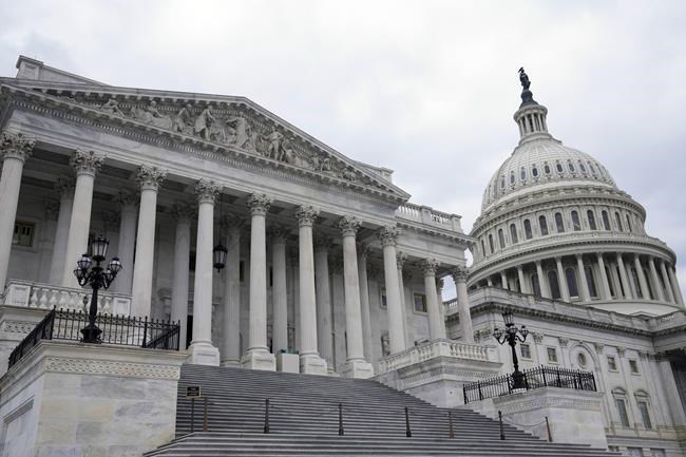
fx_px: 667
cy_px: 228
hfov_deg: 54.4
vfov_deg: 37.8
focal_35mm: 35
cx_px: 343
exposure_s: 1/1000
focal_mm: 35
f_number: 7.1
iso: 640
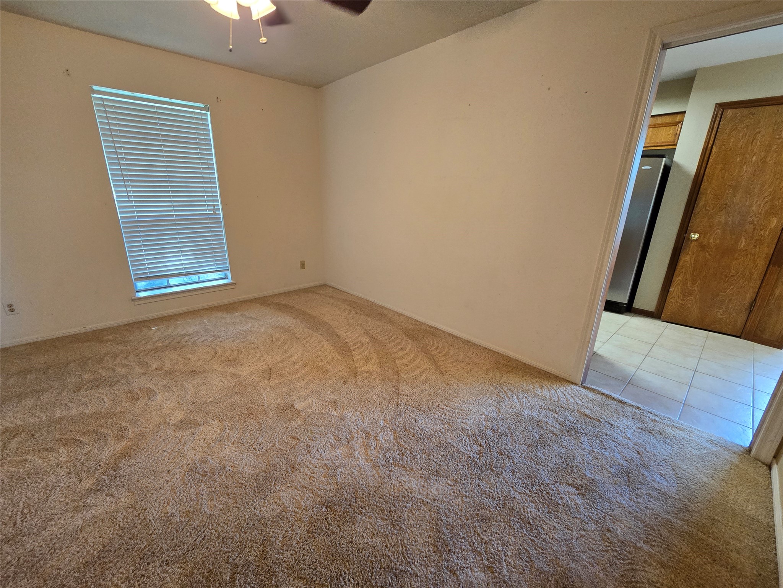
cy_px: 294
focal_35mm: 13
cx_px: 392
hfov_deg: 106.2
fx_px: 294
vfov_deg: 89.9
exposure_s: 1/60
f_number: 2.2
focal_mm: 2.2
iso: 400
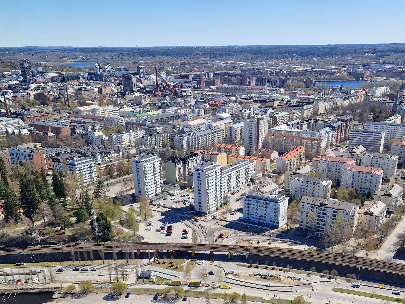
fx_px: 269
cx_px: 202
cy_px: 152
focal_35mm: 23
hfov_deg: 73.9
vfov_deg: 58.9
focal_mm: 5.4
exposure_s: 1/401
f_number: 1.8
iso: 50
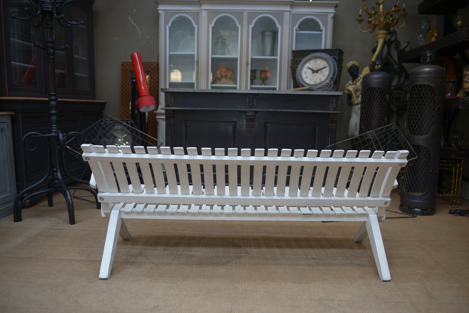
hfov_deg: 63.6
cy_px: 156
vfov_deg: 45.0
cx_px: 234
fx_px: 378
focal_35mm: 29
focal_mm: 29
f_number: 3.2
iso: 200
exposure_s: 1/60
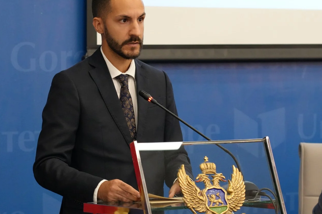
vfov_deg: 8.3
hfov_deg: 12.5
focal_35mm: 165
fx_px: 1472
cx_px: 169
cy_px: 107
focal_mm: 85
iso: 3200
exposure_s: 1/160
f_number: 4
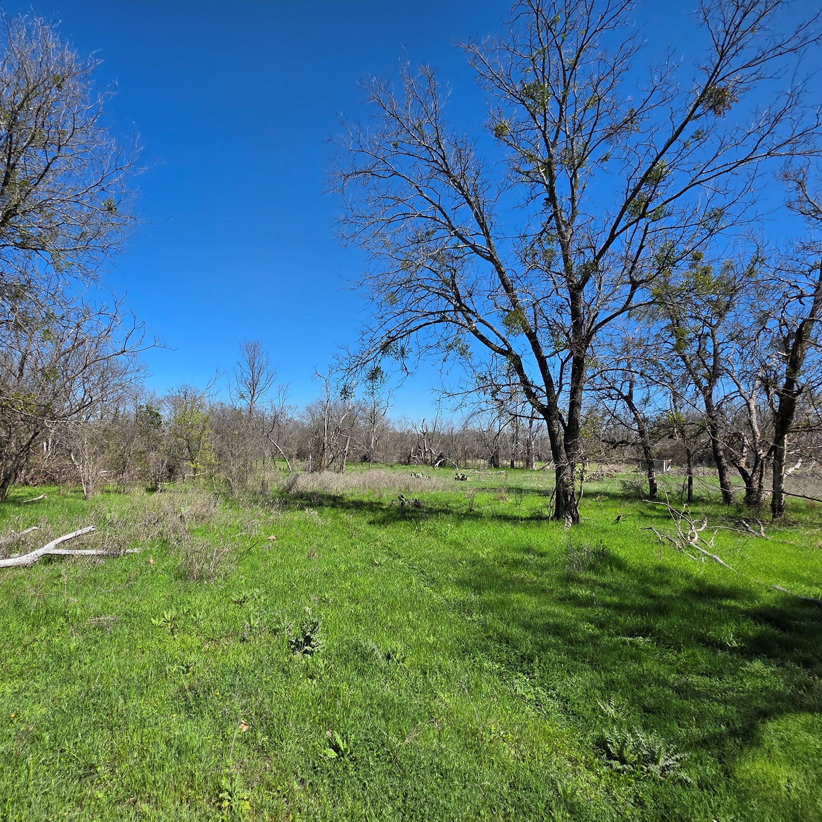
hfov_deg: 86.6
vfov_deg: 87.4
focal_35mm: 16
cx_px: 338
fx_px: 430
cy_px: 426
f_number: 1.9
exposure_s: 1/1804
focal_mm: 2.2
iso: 40
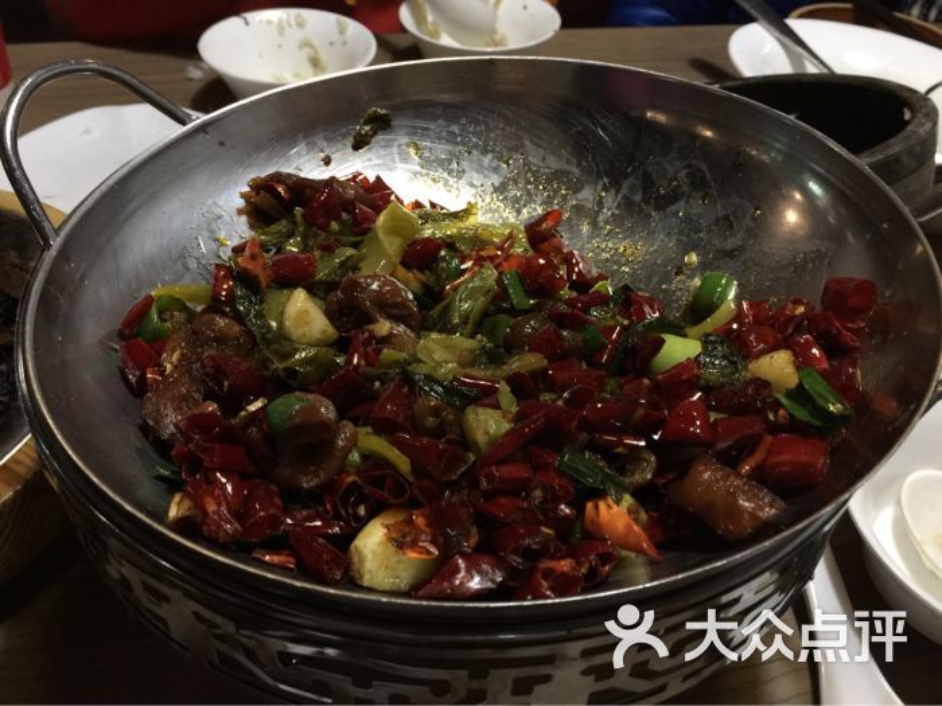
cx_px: 471
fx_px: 789
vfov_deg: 48.2
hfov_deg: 61.7
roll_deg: -5.0
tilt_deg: -42.8
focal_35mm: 29
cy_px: 353
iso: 64
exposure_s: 1/4
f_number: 2.2
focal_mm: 4.15
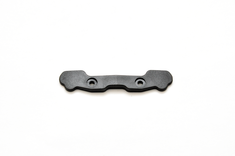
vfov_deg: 4.6
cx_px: 118
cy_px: 78
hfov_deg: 6.9
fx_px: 1956
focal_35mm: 300
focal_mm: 200
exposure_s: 1/60
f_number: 22
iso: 400
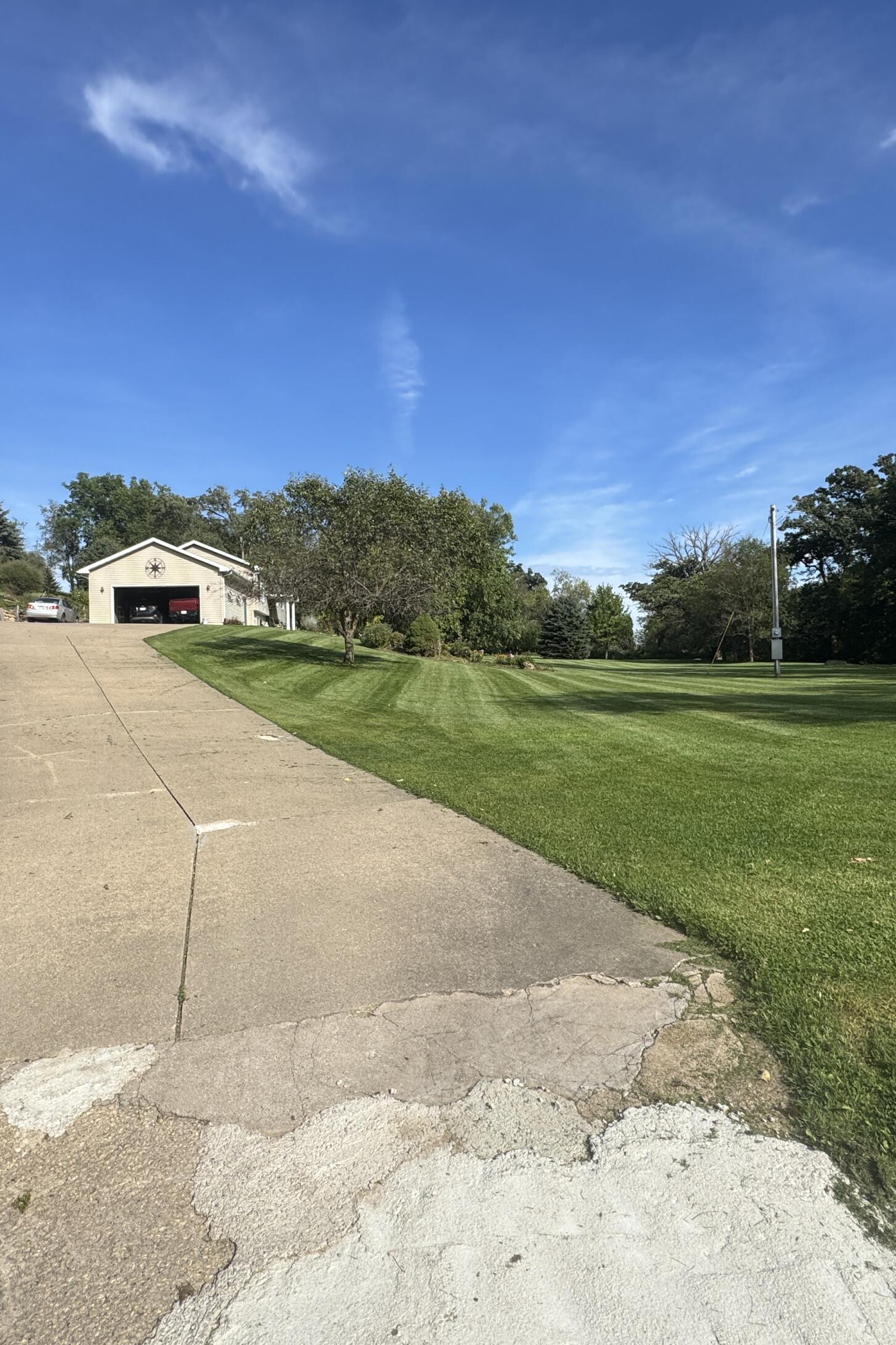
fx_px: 747
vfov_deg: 84.0
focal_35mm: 20
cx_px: 392
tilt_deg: +0.5
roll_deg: +1.4
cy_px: 679
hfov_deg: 61.7
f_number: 2.2
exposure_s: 1/1748
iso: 50
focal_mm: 2.22
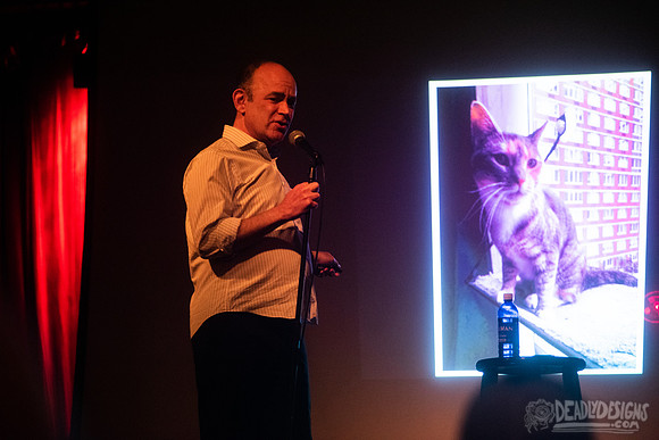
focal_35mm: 116
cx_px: 330
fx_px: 2124
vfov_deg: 11.8
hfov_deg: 17.6
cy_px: 220
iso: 3200
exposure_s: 1/160
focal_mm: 116
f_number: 3.2
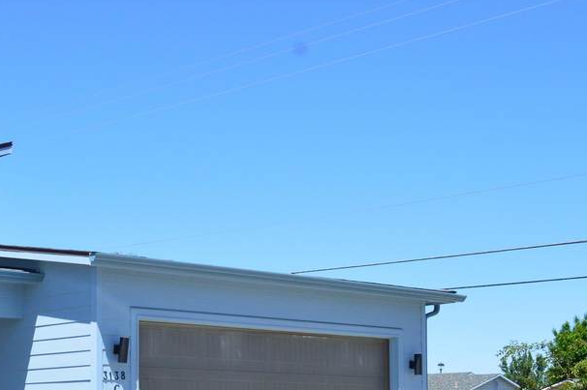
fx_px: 1238
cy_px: 376
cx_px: 9
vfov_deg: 17.6
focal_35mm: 76
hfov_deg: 25.4
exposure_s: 1/320
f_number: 11
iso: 400
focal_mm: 24
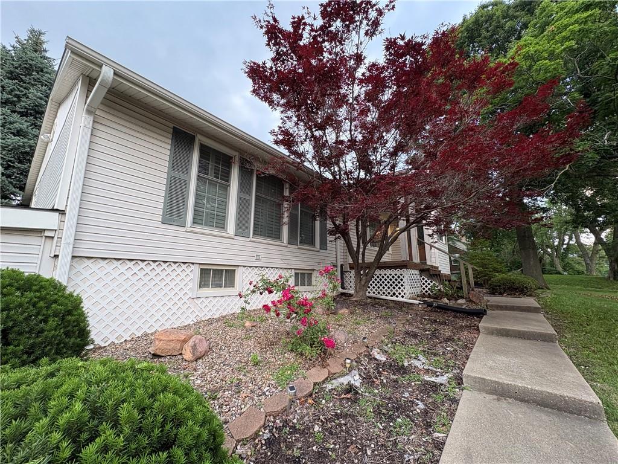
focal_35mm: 14
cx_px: 309
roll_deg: +0.4
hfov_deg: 102.1
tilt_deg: +11.1
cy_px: 232
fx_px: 250
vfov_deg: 85.7
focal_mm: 2.22
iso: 100
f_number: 2.2
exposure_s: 1/99
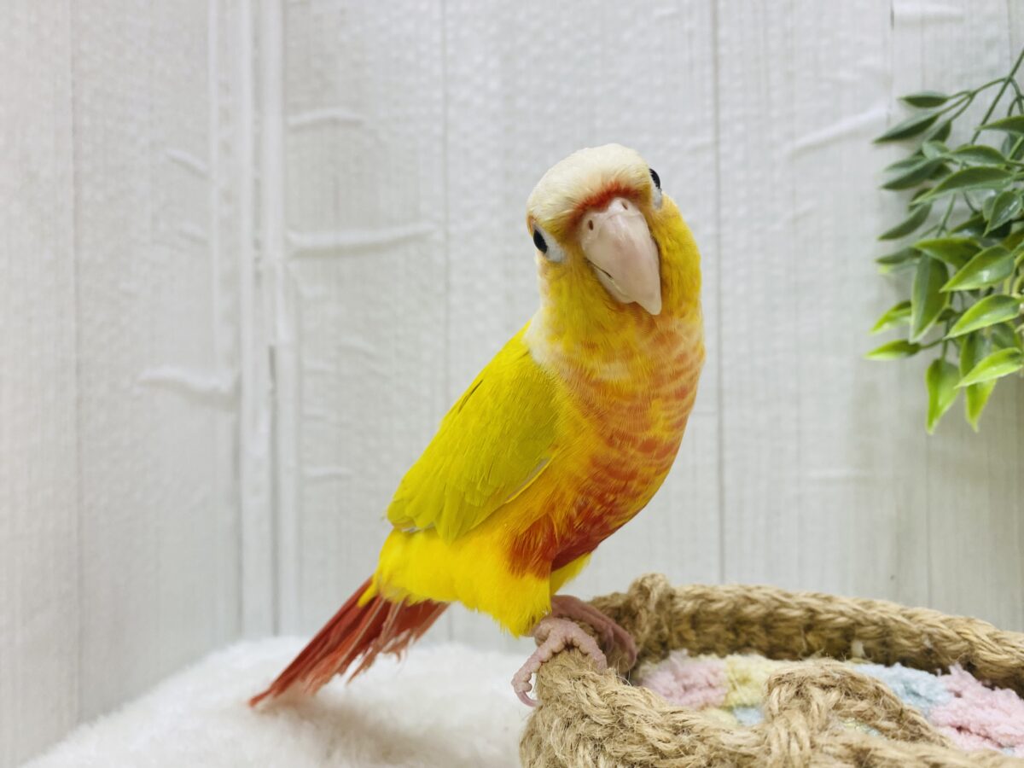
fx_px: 740
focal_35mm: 25
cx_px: 512
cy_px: 384
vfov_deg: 54.9
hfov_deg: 69.4
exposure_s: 1/100
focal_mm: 4.25
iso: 100
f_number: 1.8
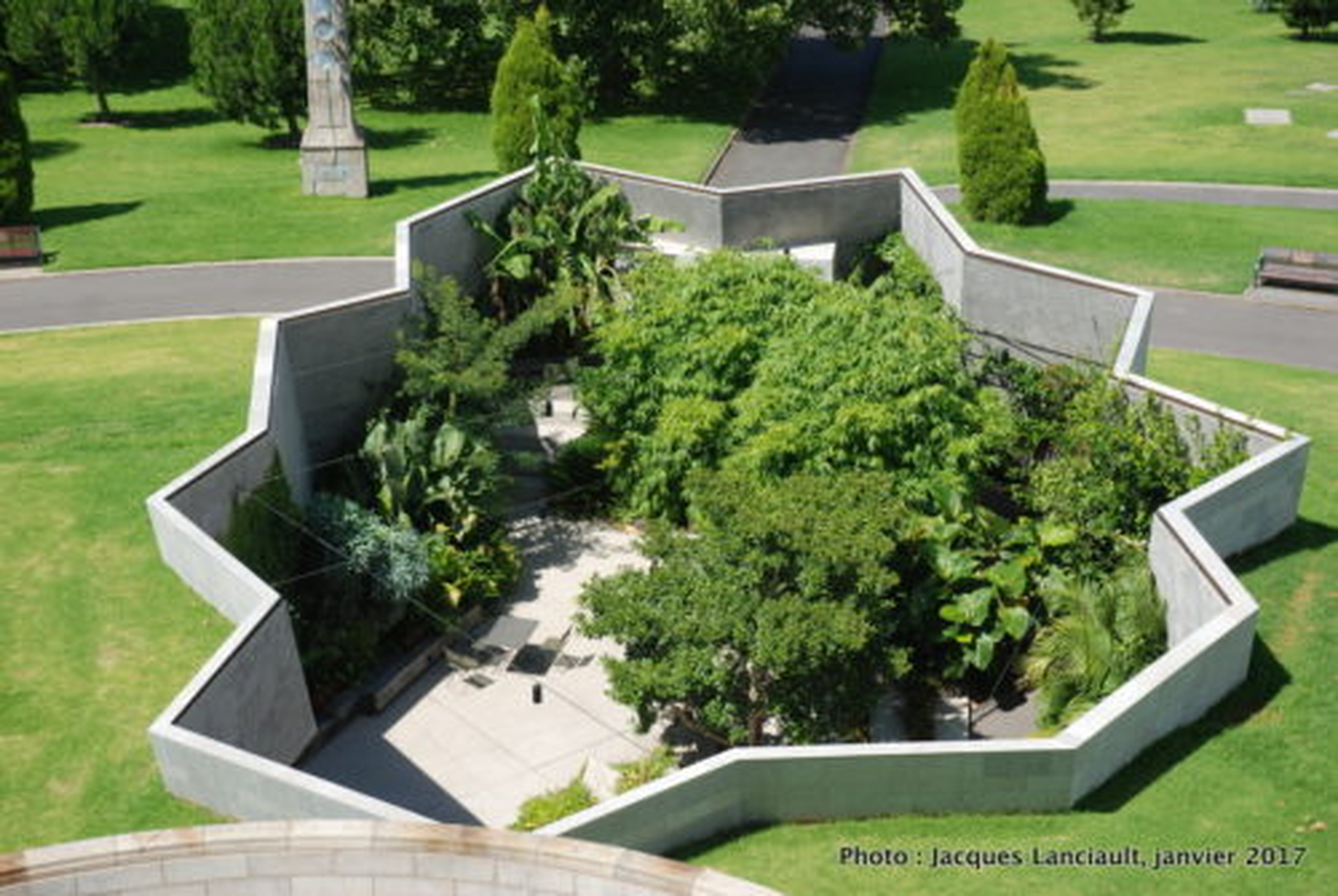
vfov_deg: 19.8
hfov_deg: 29.2
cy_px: 448
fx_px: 2568
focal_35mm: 69
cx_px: 669
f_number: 7.1
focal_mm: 46
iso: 100
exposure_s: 1/200
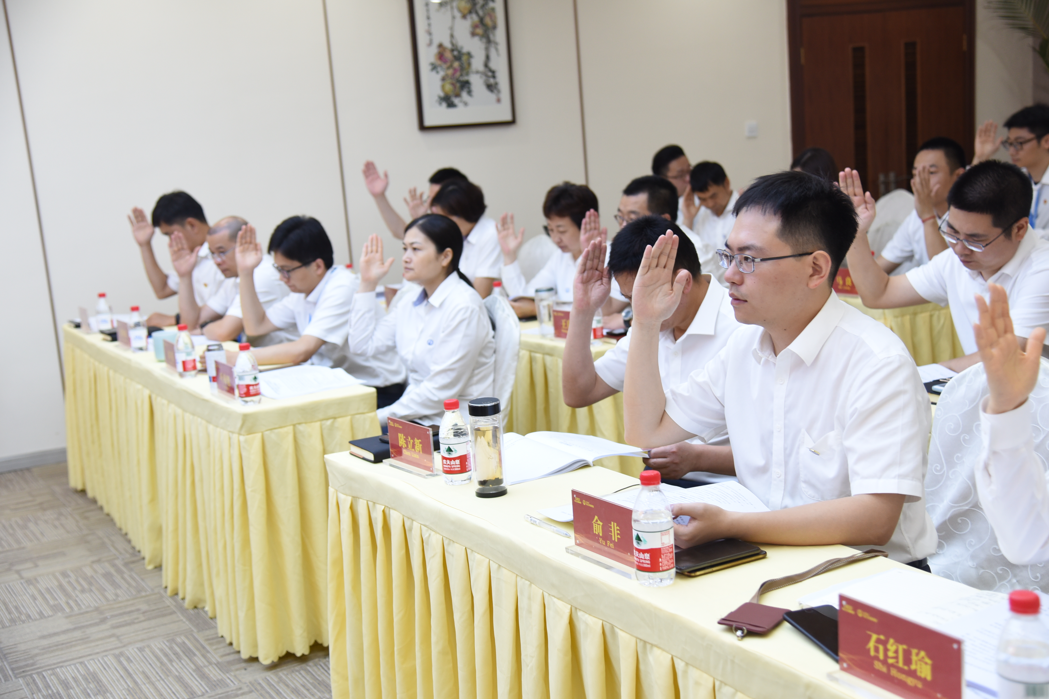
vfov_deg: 28.1
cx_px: 524
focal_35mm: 48
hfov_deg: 41.1
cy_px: 350
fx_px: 1399
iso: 1000
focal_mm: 48
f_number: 4
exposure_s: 1/200
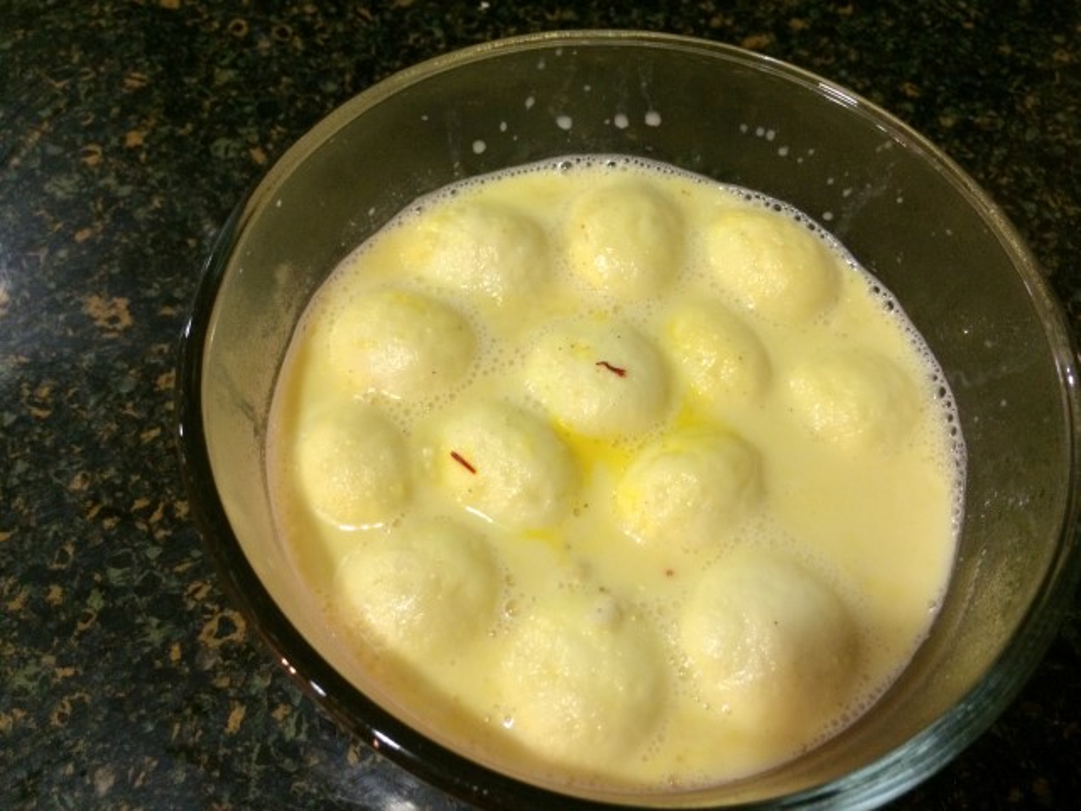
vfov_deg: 46.8
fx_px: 937
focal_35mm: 30
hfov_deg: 60.0
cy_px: 406
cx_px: 540
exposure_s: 1/30
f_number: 2.2
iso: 320
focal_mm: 4.12
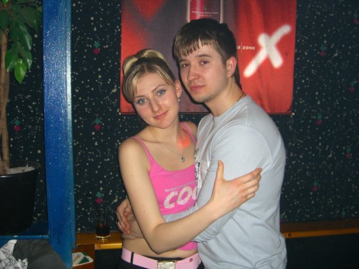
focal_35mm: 38
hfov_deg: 49.0
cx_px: 180
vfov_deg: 37.7
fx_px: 394
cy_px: 134
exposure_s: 1/60
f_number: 2.8
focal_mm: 7.9
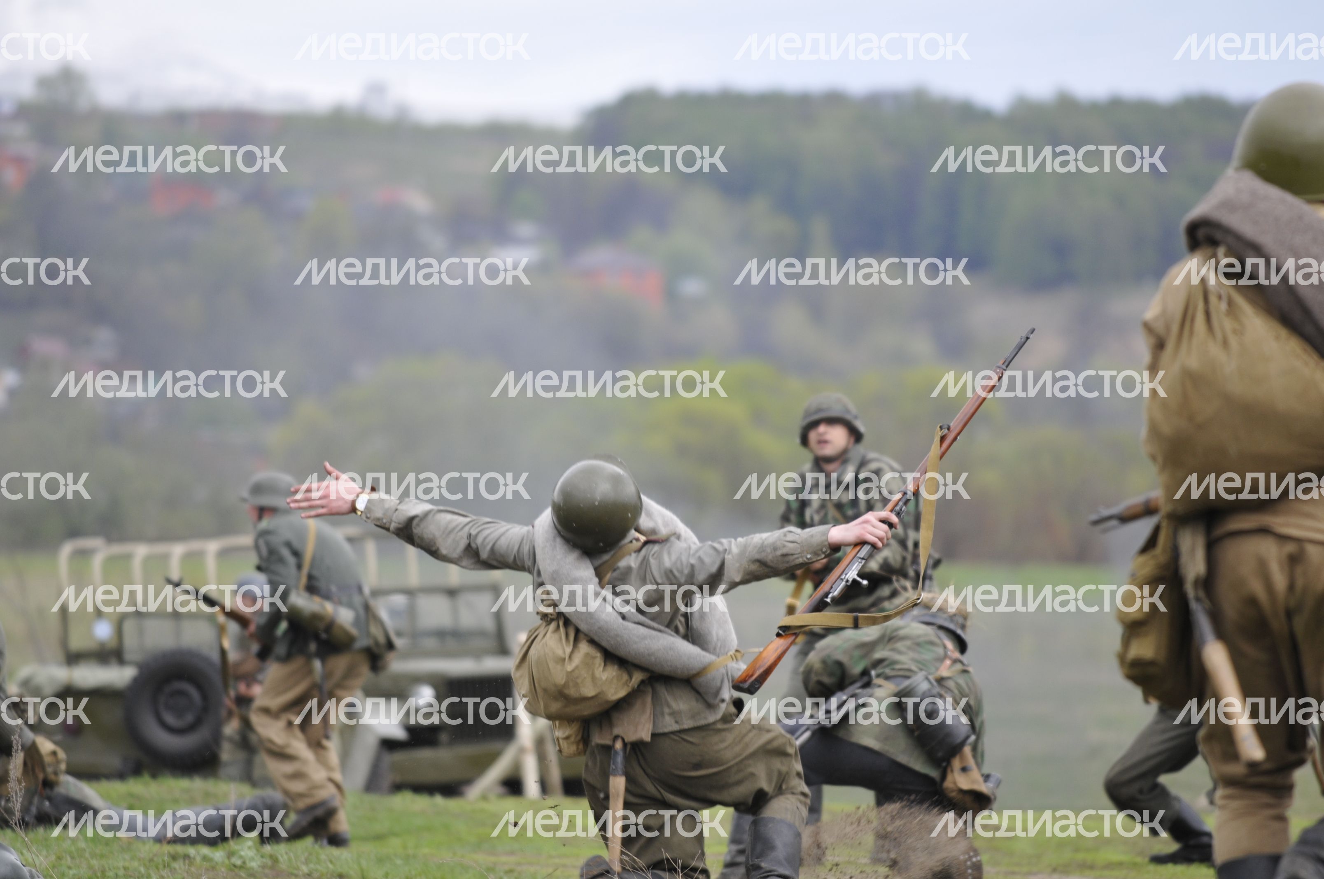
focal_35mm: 300
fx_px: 11020
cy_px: 440
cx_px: 662
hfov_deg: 6.9
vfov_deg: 4.6
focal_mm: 200
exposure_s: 1/320
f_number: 4
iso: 280
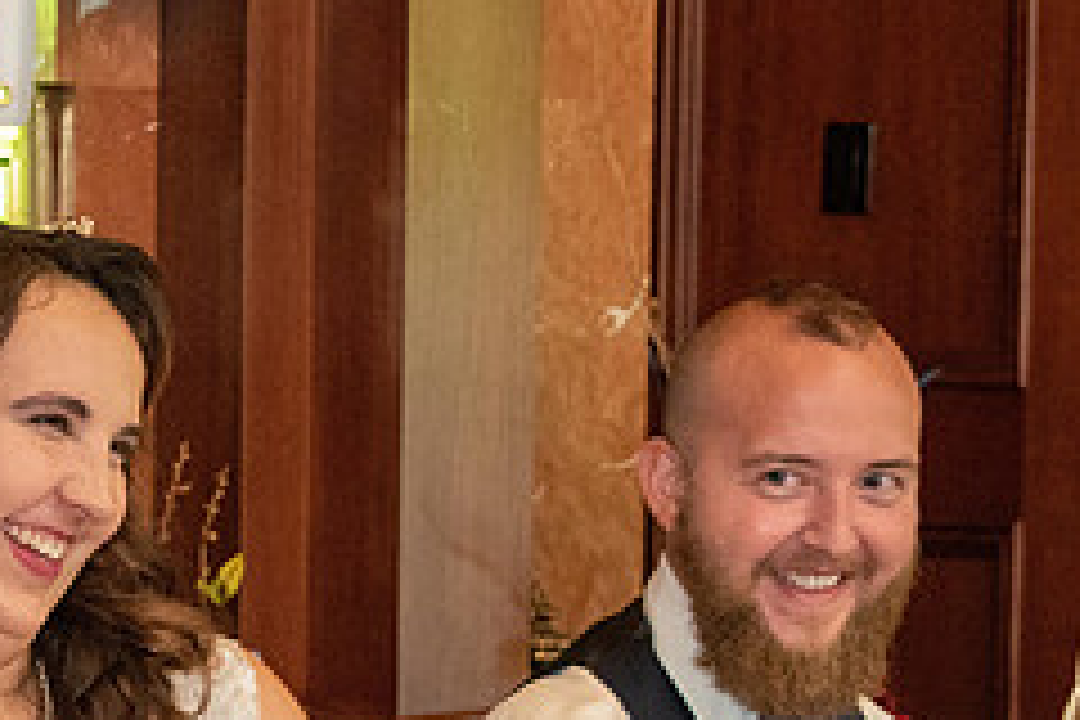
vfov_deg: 6.9
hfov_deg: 10.2
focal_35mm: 199
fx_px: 5970
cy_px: 790
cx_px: -18
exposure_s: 1/60
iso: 3200
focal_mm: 55
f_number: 5.6
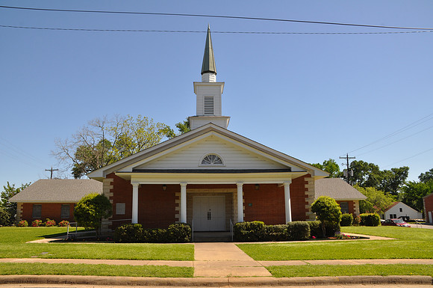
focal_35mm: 27
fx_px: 324
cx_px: 216
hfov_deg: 67.5
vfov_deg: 47.8
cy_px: 144
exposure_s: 1/160
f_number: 13
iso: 200
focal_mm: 18
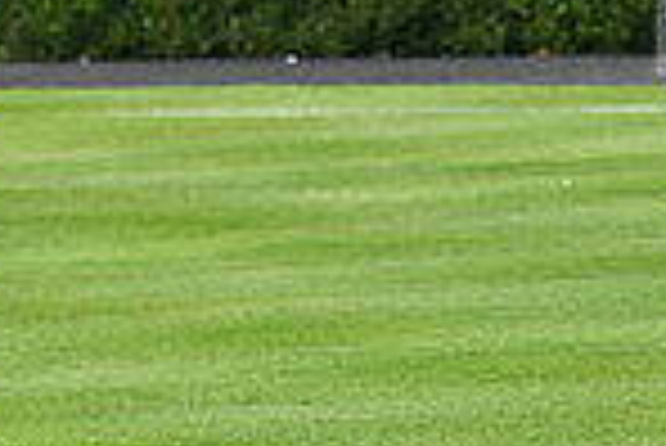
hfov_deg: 3.0
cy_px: -209
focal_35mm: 686
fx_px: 12703
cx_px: 1238
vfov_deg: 2.0
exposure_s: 1/500
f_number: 5.6
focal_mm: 175
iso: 640
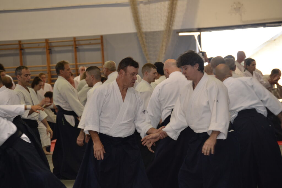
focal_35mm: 158
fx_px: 1234
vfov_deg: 8.7
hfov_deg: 13.0
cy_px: 94
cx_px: 141
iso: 450
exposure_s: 1/60
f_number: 4.8
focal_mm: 105
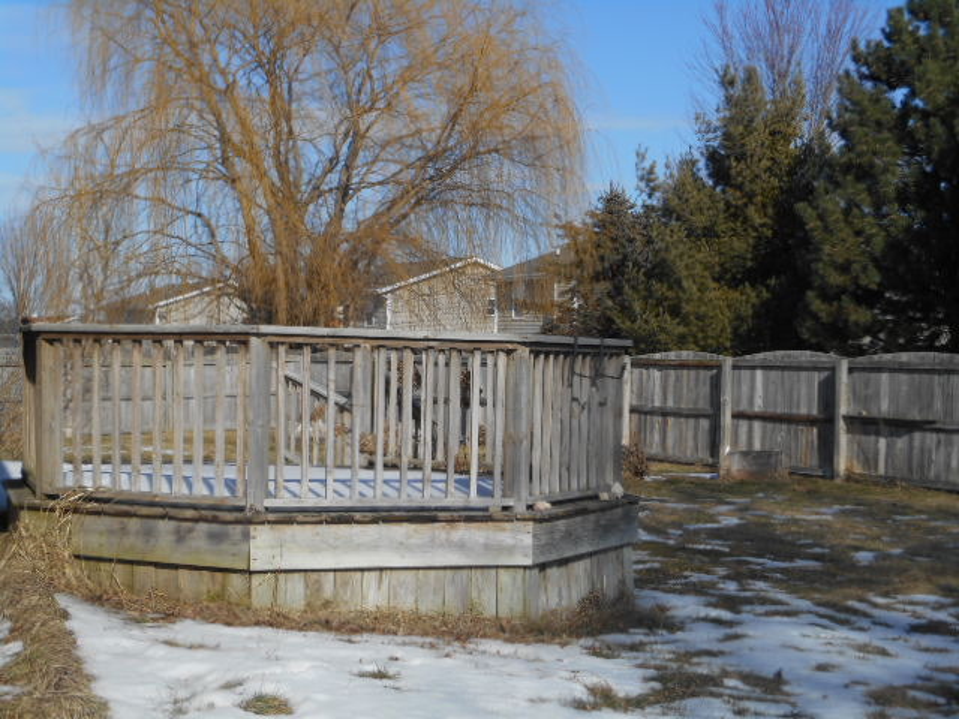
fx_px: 1690
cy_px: 360
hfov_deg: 31.7
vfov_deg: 24.0
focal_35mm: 61
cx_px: 480
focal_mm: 10.9
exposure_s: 1/1000
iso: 80
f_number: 4.4
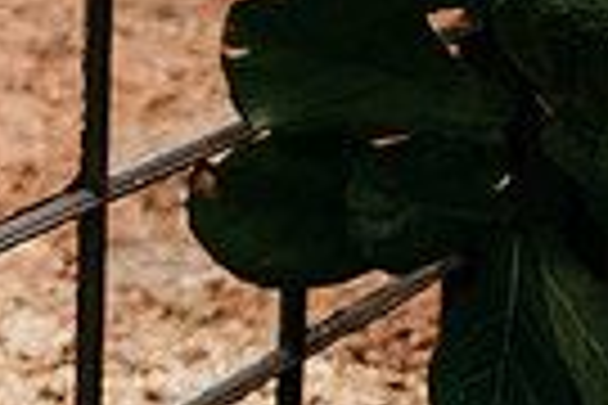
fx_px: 1739
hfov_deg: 16.9
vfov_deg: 12.8
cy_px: -155
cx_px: -441
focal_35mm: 103
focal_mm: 24
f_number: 2.2
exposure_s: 1/250
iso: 640
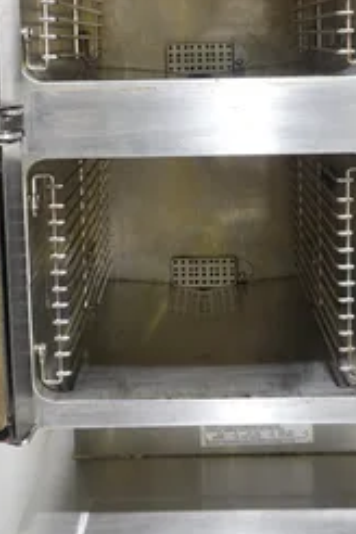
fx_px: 964
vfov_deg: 30.5
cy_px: 148
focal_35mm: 65
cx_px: 196
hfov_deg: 20.9
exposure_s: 1/40
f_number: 4
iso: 800
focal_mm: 14.99
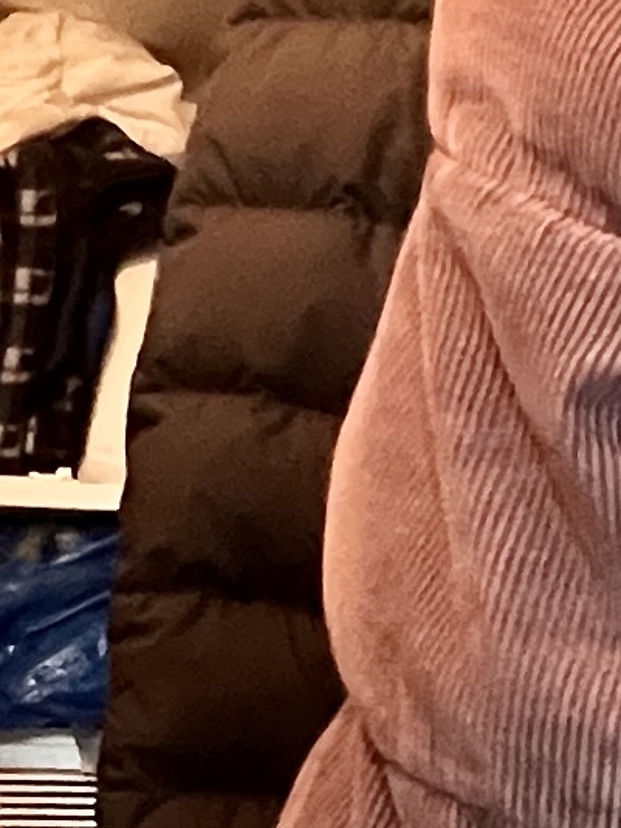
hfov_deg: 14.1
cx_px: 935
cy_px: 857
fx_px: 2345
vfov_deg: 19.4
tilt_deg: -0.7
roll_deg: -0.6
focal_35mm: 98
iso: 800
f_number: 1.8
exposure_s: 1/60
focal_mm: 1.57
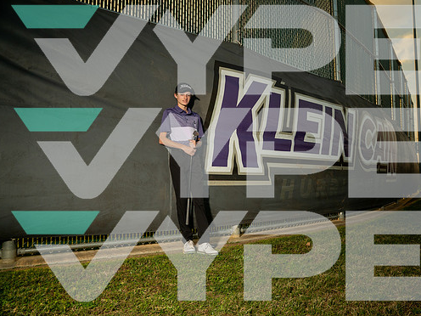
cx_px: 230
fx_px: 328
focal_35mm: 27
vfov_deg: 51.3
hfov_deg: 65.2
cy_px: 153
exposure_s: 1/250
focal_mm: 24
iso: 400
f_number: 4.5
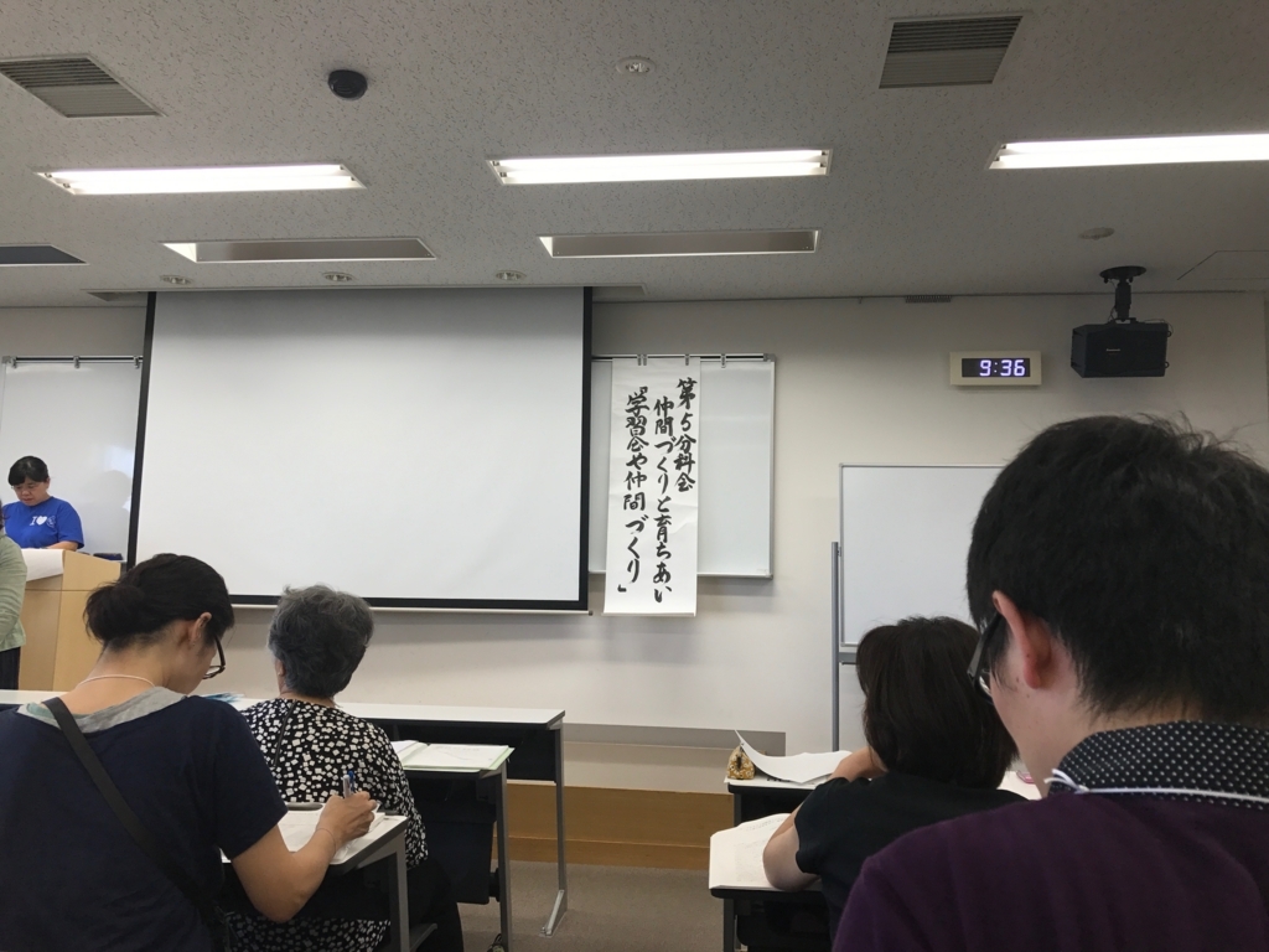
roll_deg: -1.2
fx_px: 1026
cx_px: 634
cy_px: 476
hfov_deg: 63.4
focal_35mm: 28
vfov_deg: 49.7
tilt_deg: +6.2
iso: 20
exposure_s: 1/176
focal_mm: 3.99
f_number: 1.8
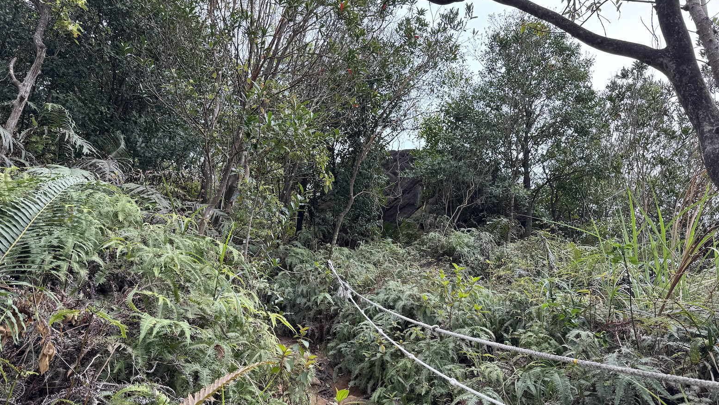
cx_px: 370
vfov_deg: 42.2
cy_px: 275
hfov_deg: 69.8
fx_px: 515
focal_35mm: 27
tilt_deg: +20.8
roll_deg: -0.6
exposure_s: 1/491
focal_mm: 6.76
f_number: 1.78
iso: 80
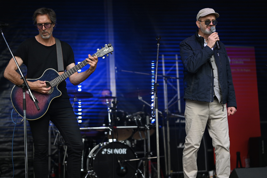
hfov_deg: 23.9
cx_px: 134
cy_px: 89
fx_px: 630
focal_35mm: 85
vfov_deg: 16.0
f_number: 1.8
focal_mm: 85
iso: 640
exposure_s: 1/6400
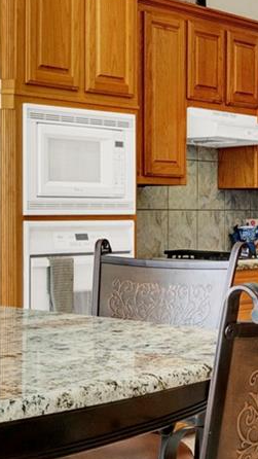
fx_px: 936
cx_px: 38
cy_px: 211
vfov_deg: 27.5
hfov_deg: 15.5
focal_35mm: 77
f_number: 7.1
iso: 640
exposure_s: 1/200
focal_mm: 16
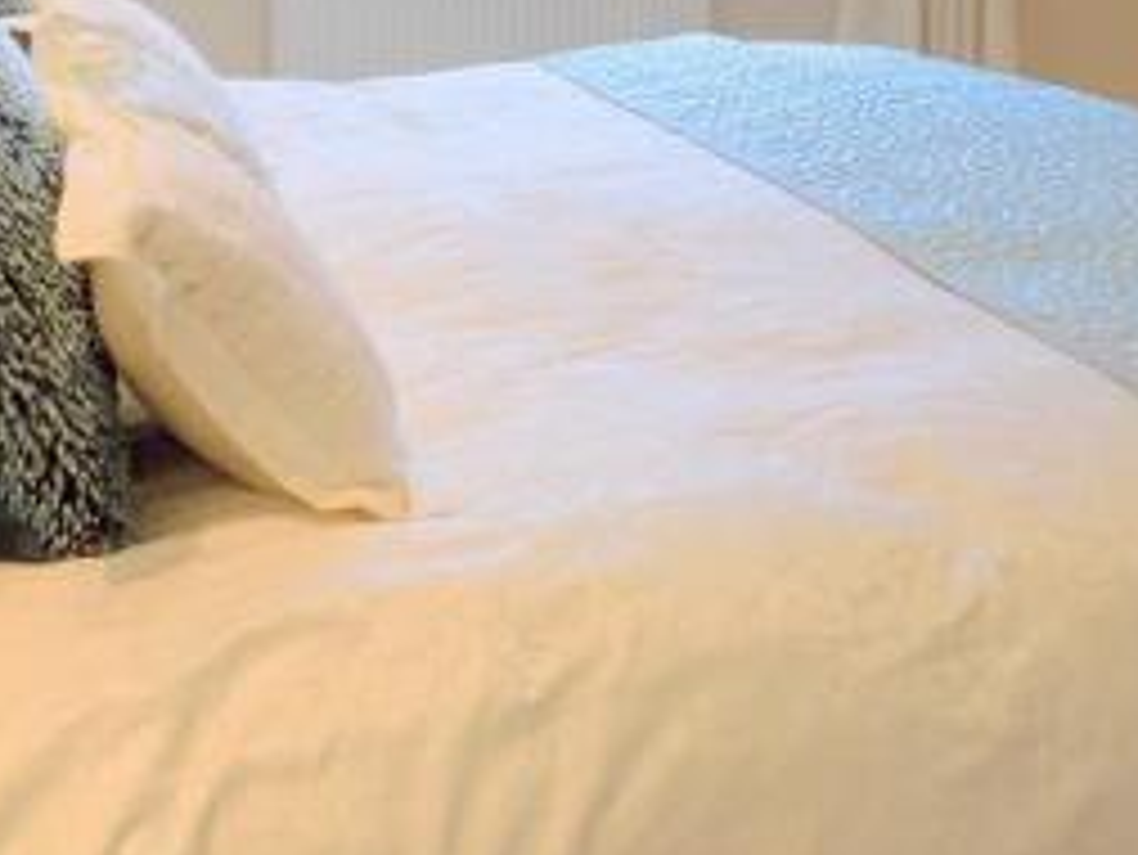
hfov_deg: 35.8
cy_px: 20
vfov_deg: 26.2
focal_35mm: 53
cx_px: 767
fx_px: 1743
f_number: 3.1
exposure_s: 1/40
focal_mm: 4
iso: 80
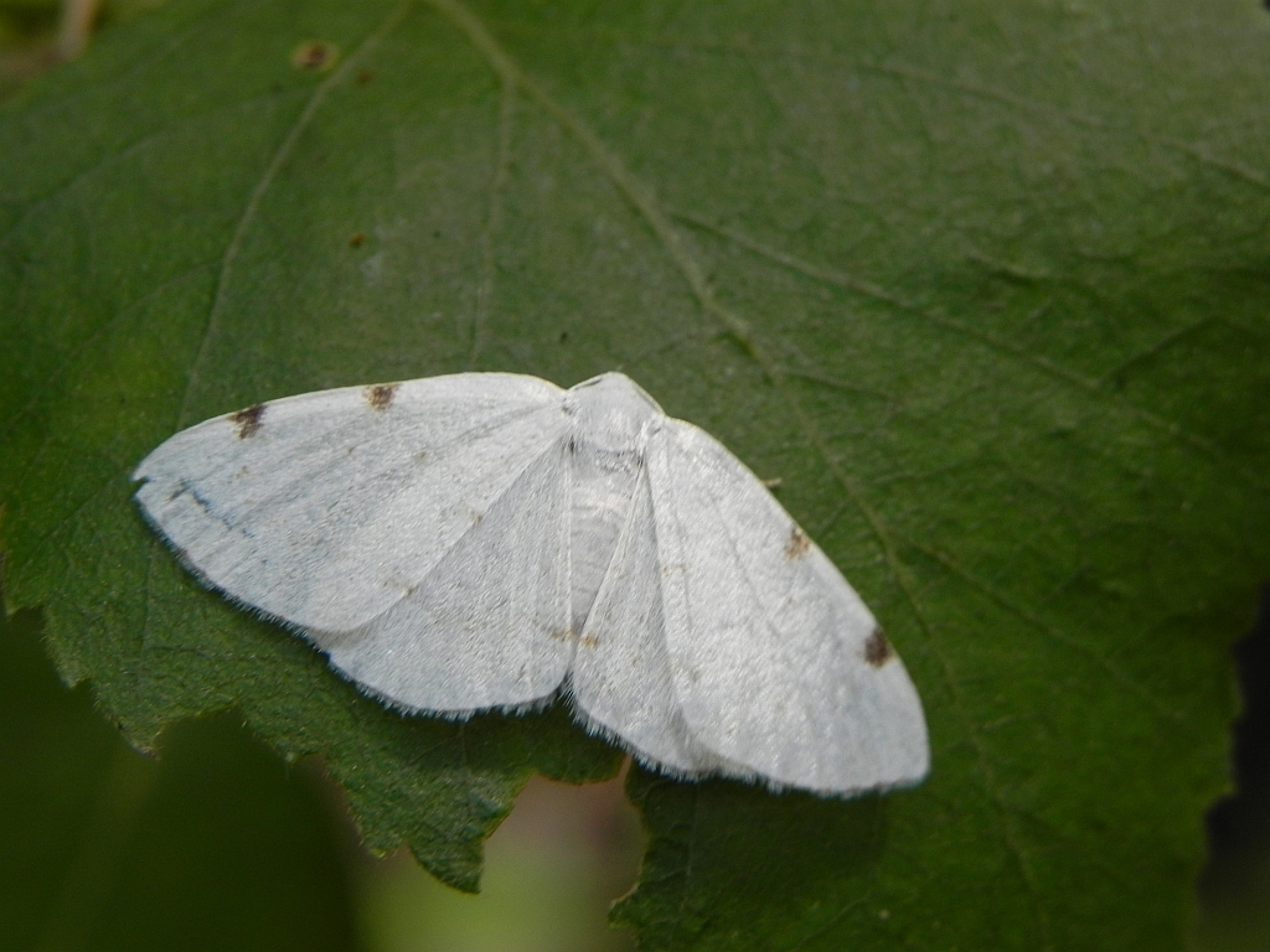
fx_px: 3485
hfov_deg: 20.7
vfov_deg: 15.6
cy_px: 476
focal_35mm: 95
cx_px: 635
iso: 160
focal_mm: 16.9
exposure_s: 1/167
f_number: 4
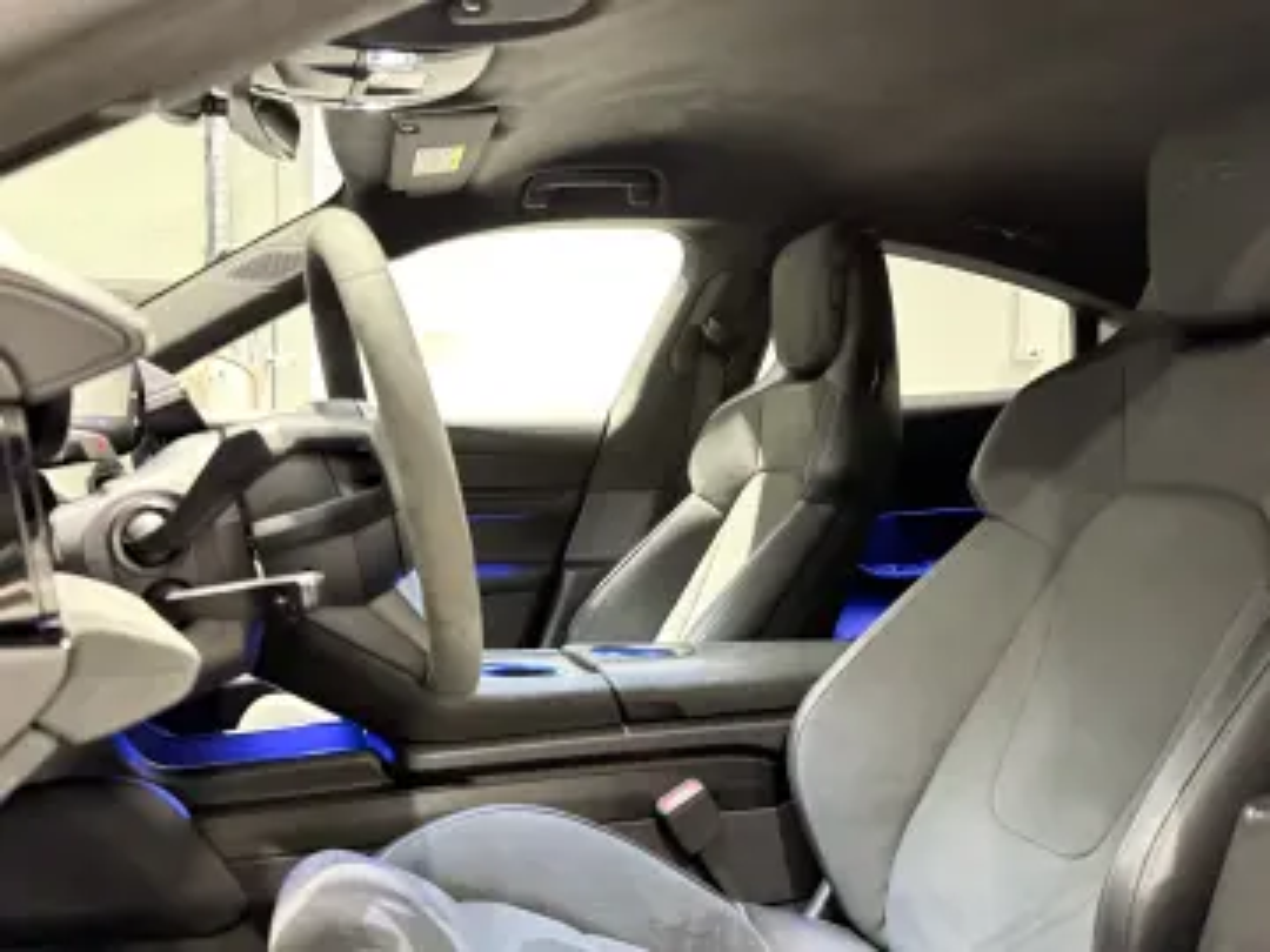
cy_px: 476
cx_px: 635
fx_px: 881
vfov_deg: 56.8
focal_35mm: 24
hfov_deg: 71.6
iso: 1600
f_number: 1.78
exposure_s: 1/25
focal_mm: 6.76
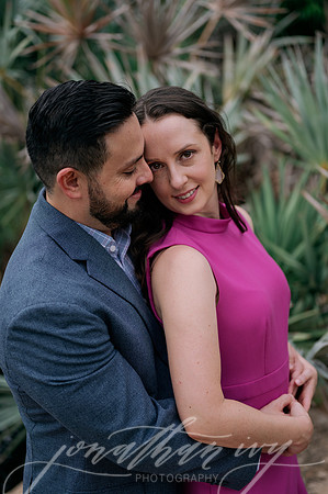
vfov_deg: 39.6
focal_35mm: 50
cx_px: 164
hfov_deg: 26.9
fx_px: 685
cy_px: 247
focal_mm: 50
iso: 80
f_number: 2
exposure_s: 1/400
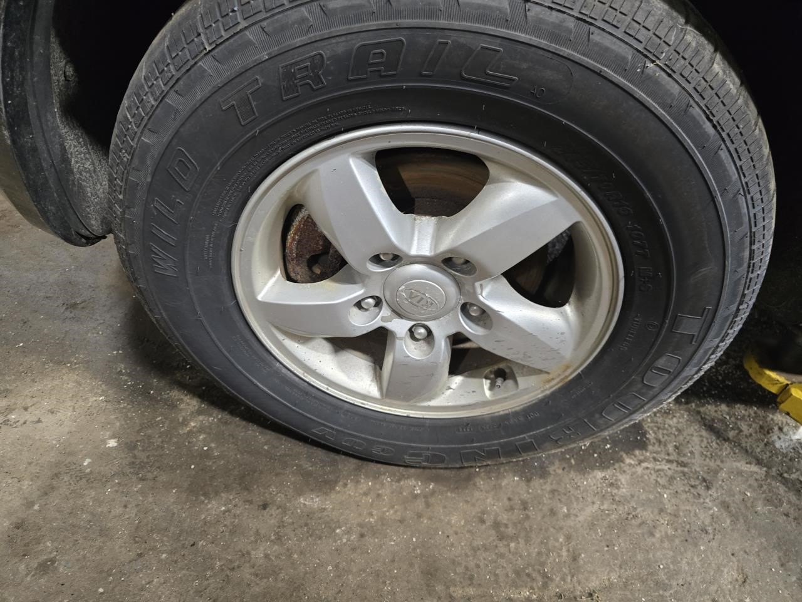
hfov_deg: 73.9
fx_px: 533
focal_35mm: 23
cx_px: 401
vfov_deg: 58.9
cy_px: 301
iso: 640
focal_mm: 6.3
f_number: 1.7
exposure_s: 1/60
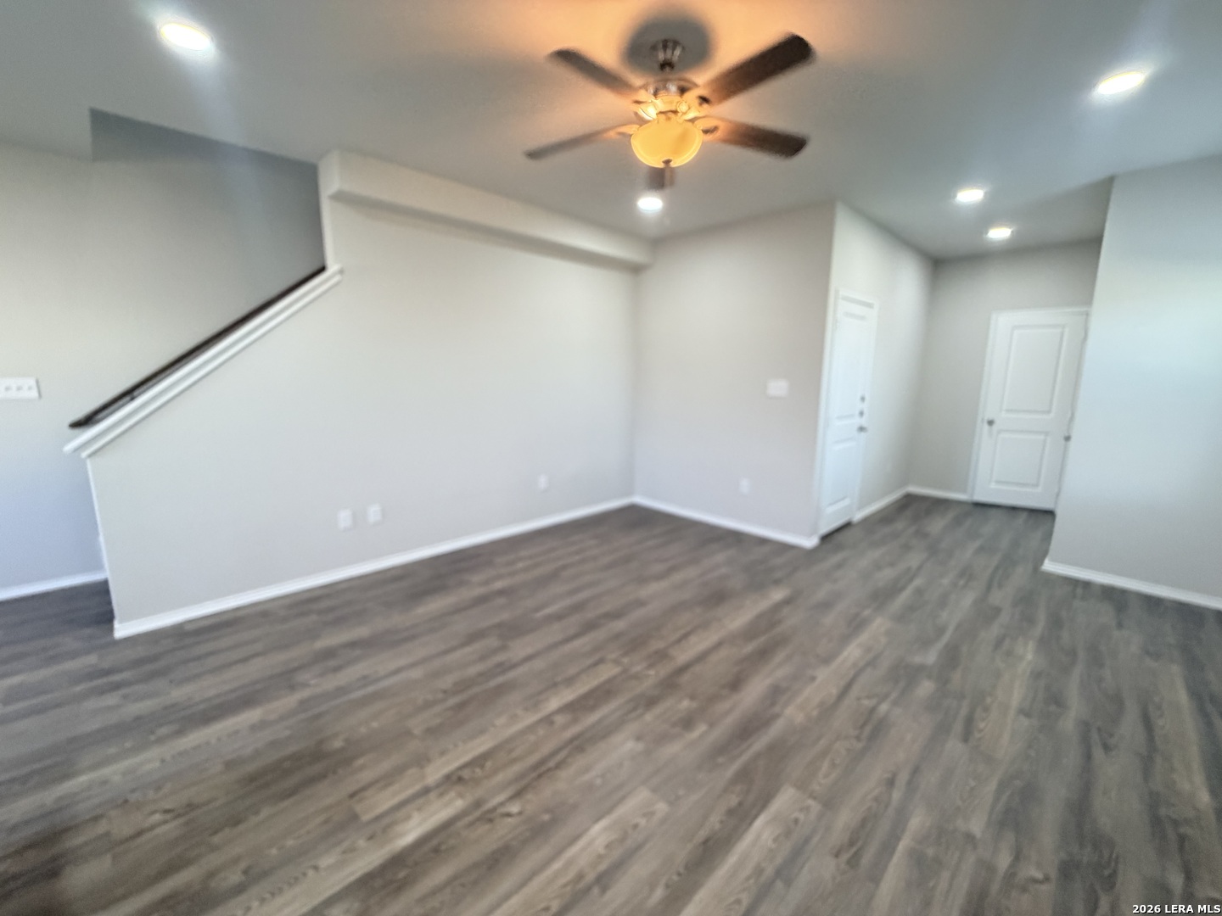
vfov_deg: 85.7
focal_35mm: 14
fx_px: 494
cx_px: 611
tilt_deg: -9.6
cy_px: 458
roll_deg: -0.4
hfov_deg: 102.1
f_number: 2.2
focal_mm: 2.22
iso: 500
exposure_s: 1/60
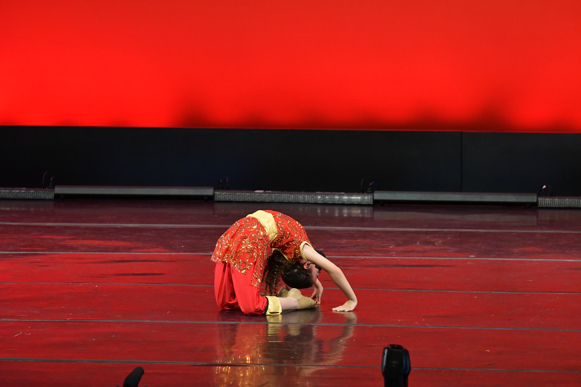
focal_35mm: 292
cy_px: 194
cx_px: 290
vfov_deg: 4.7
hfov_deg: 7.1
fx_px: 4712
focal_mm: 195
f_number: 5
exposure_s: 1/640
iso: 3200
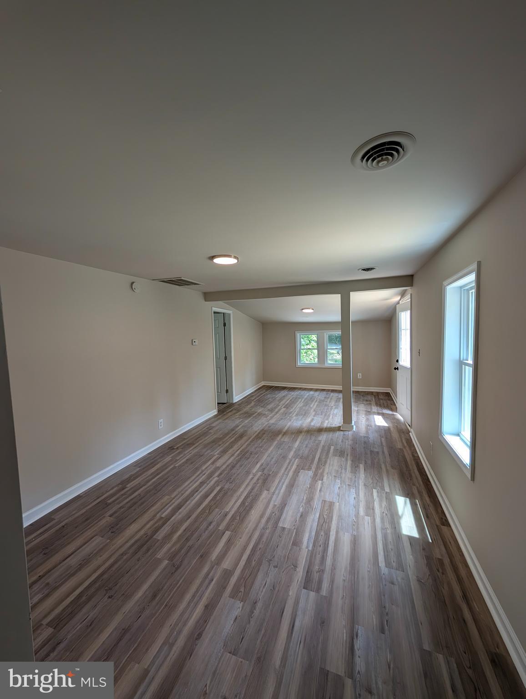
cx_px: 263
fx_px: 243
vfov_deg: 110.5
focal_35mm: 12
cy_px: 350
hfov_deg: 94.6
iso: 49
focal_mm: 2.02
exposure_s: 1/97
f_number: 1.7
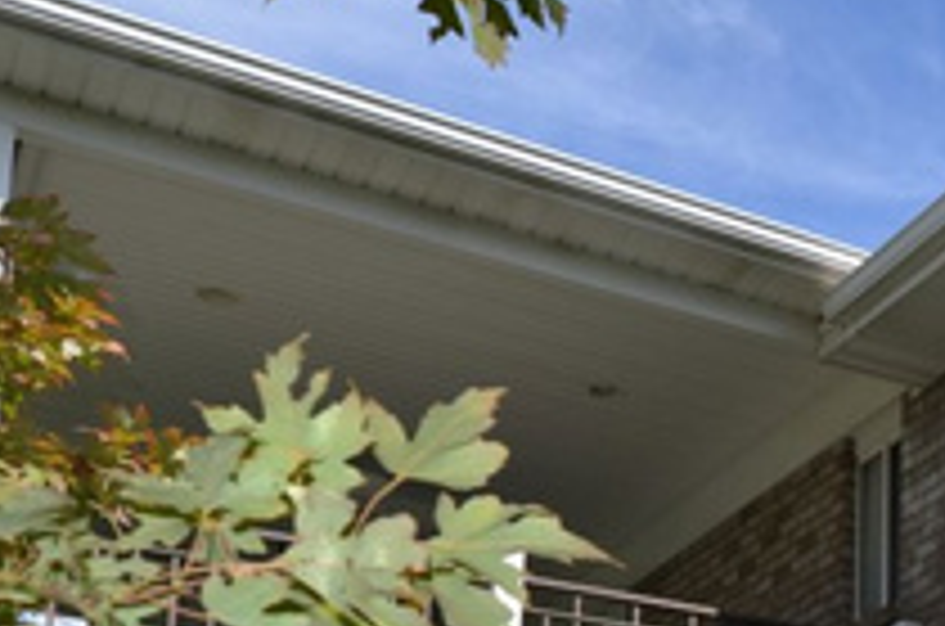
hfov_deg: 23.5
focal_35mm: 69
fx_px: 1795
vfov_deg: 18.0
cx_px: 1426
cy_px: 896
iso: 100
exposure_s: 1/250
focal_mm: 15
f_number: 7.1
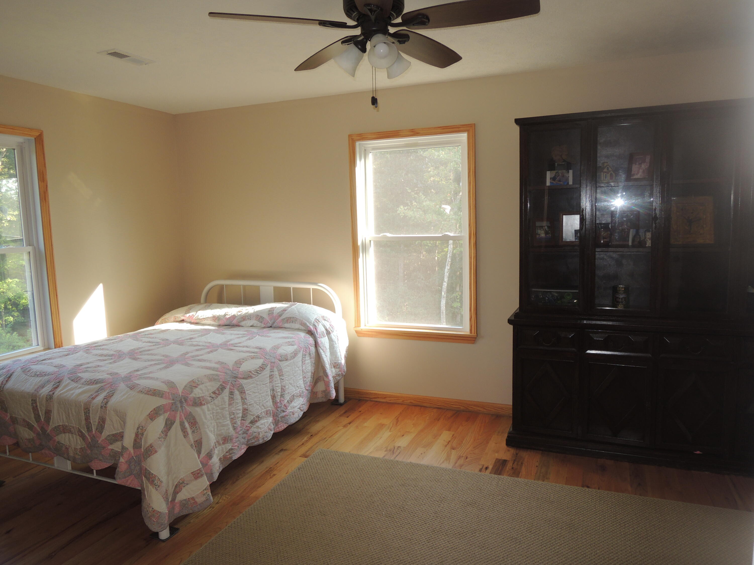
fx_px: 523
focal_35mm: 24
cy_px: 282
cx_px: 377
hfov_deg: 71.6
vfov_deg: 56.8
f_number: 2.8
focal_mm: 4.3
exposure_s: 1/40
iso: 100
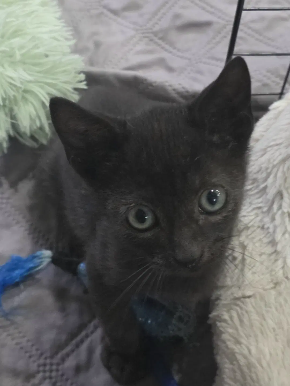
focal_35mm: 23
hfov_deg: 58.9
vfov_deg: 73.9
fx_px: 257
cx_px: 145
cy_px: 193
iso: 1000
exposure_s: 1/120
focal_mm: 6.25
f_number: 1.7
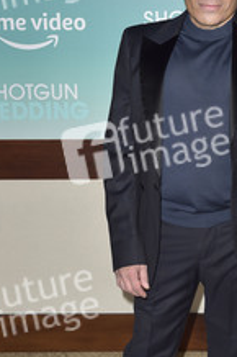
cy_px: 228
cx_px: 194
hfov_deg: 13.5
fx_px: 999
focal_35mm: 101
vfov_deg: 20.2
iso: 400
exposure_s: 1/250
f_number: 6.3
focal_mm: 55
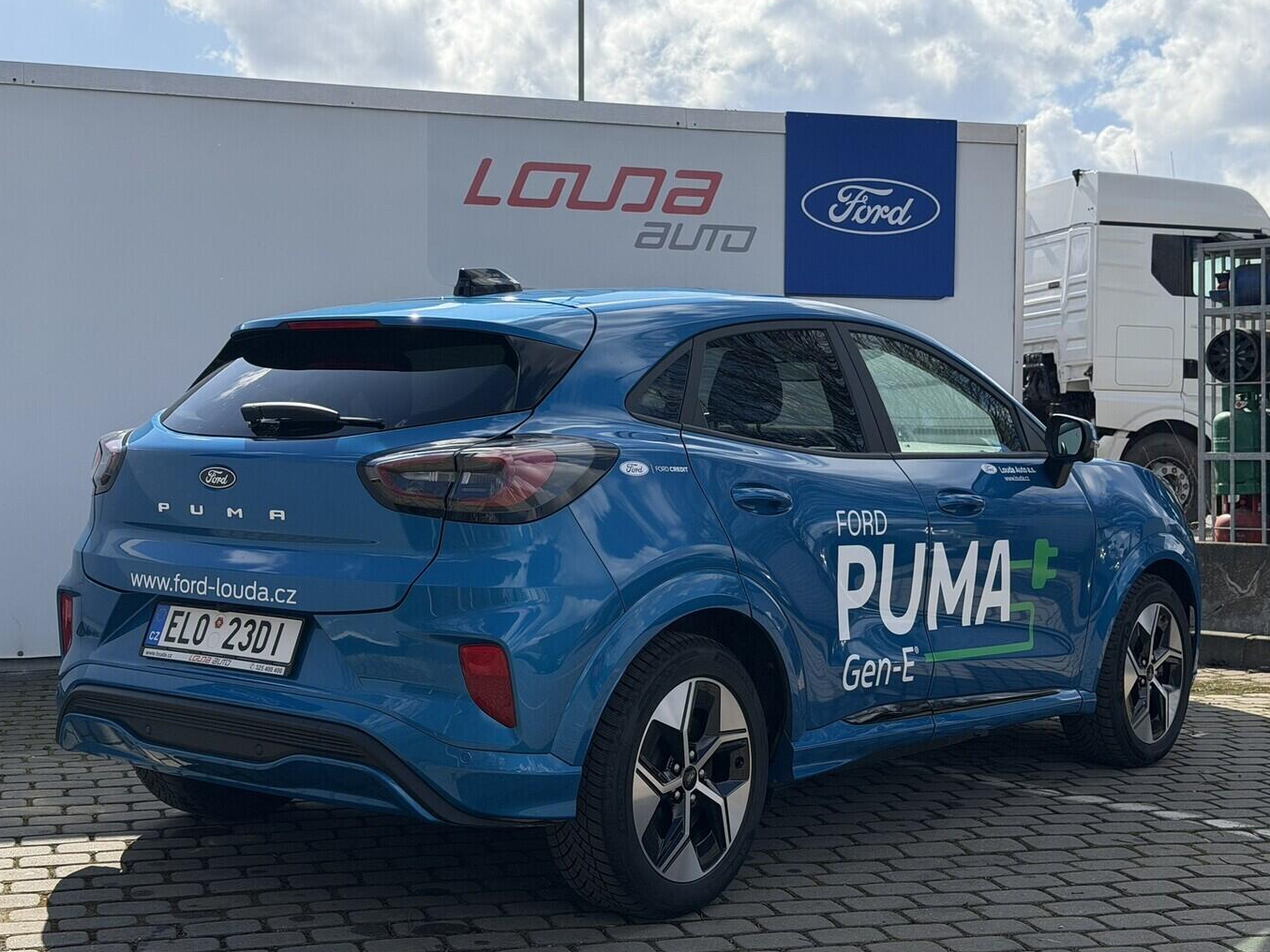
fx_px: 1871
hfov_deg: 37.5
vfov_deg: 28.6
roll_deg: +0.5
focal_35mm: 51
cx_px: 633
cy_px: 463
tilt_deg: -1.7
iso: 80
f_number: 1.78
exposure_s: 1/6024
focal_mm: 6.76
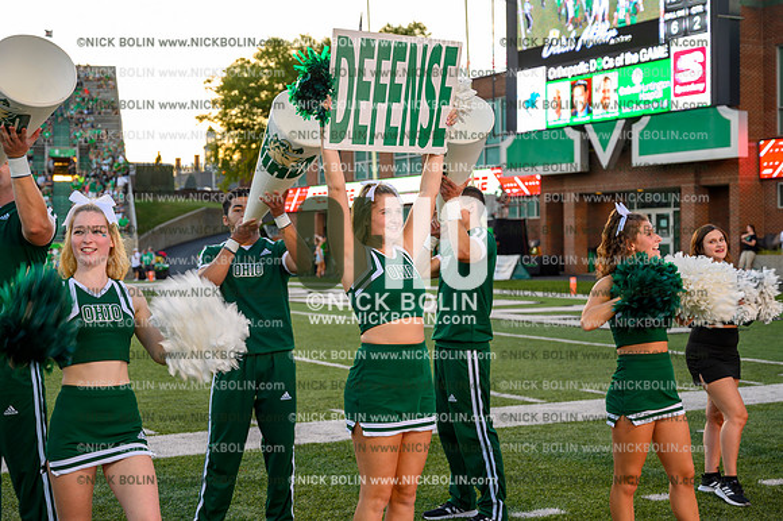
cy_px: 260
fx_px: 1174
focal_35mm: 54
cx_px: 392
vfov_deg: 25.0
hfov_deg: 36.9
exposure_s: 1/50
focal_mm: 54
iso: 100
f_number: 4
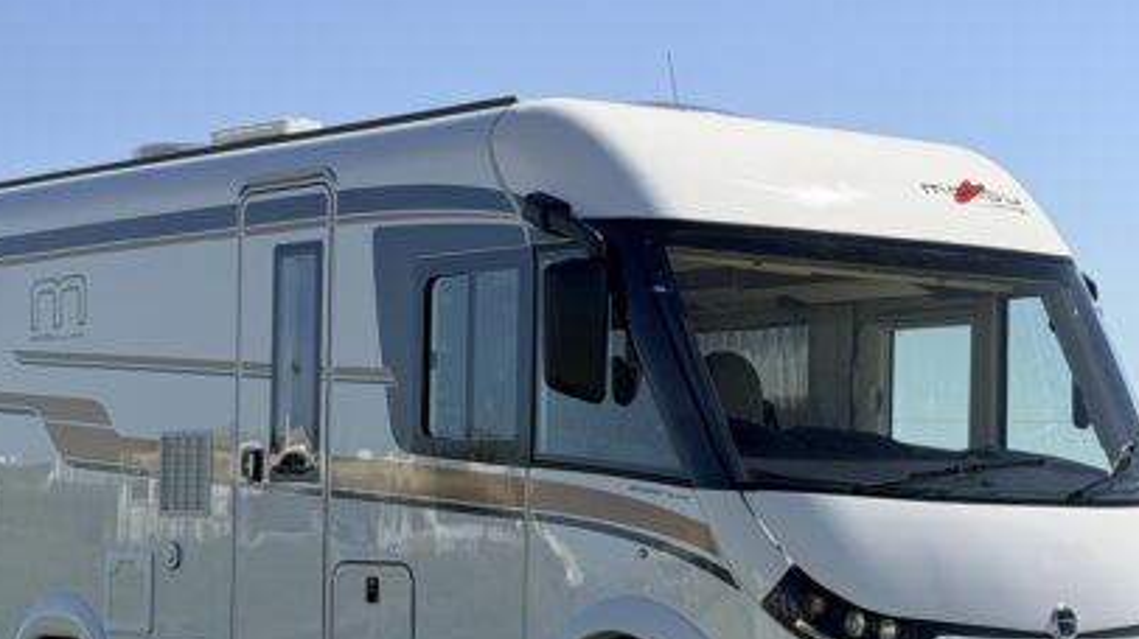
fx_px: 3110
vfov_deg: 11.7
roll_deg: +0.3
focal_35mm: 103
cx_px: 564
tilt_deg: +0.6
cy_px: 415
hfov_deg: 20.8
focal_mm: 6.76
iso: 64
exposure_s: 1/1883
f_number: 1.78
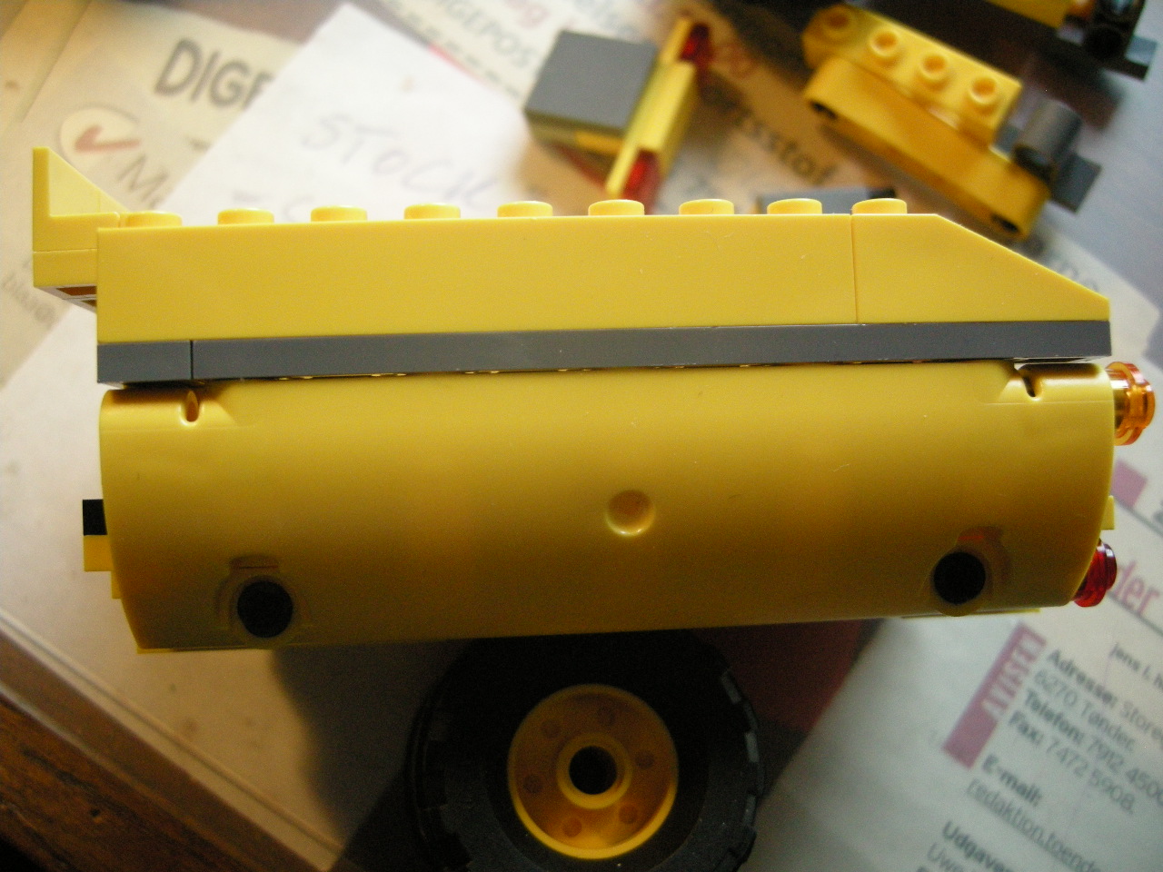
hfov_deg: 51.4
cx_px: 582
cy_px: 436
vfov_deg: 39.7
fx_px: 1209
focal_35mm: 36
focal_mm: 7.5
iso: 400
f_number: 2.7
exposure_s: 1/34
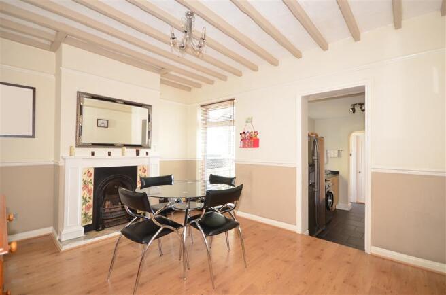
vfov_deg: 71.8
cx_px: 223
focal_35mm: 16
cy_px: 148
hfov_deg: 95.1
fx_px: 204
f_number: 5
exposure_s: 1/20
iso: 200
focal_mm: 11
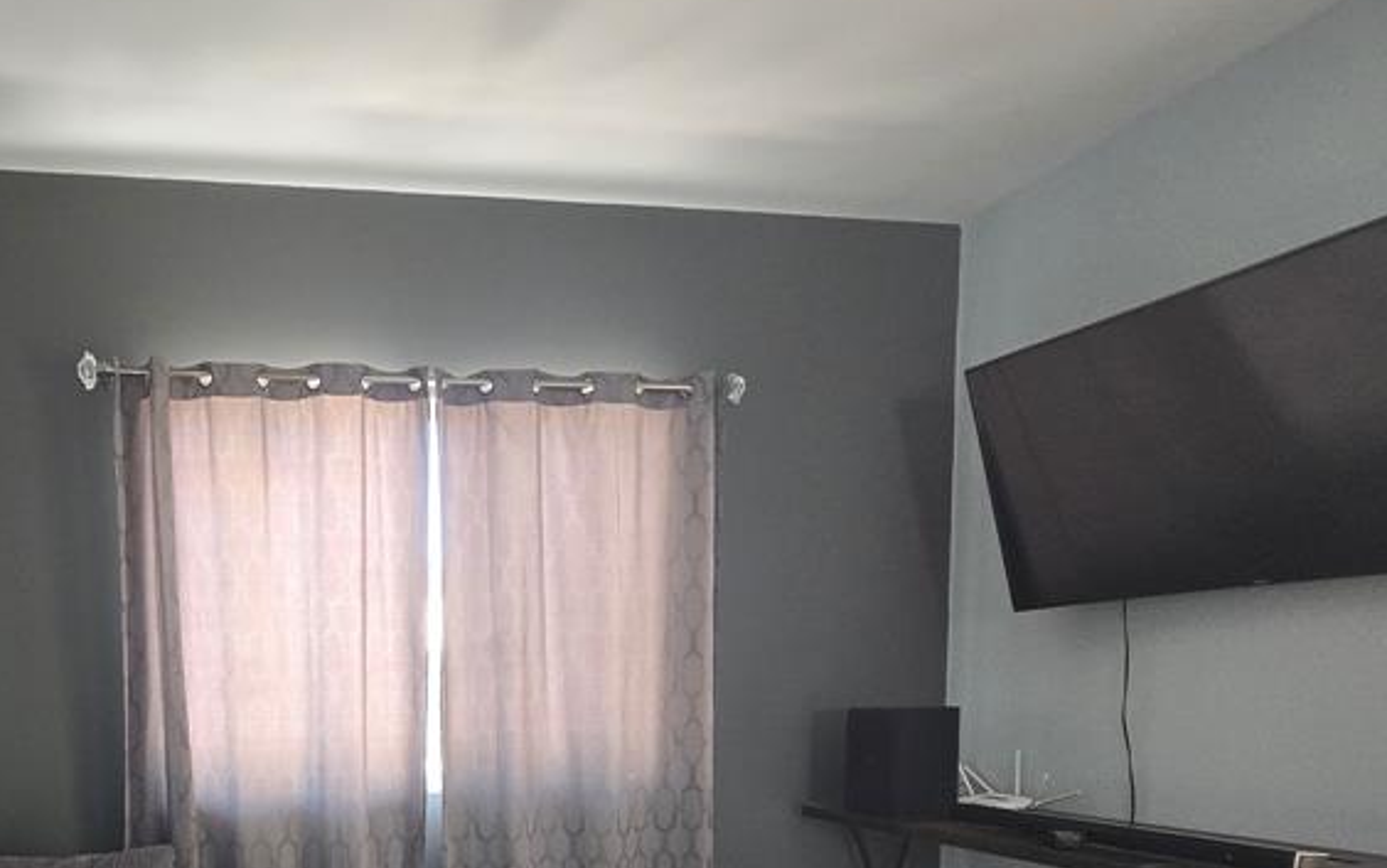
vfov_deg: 45.5
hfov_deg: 67.4
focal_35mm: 25
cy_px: 750
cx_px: 330
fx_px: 945
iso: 250
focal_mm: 2.2
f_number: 2.2
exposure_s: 1/60
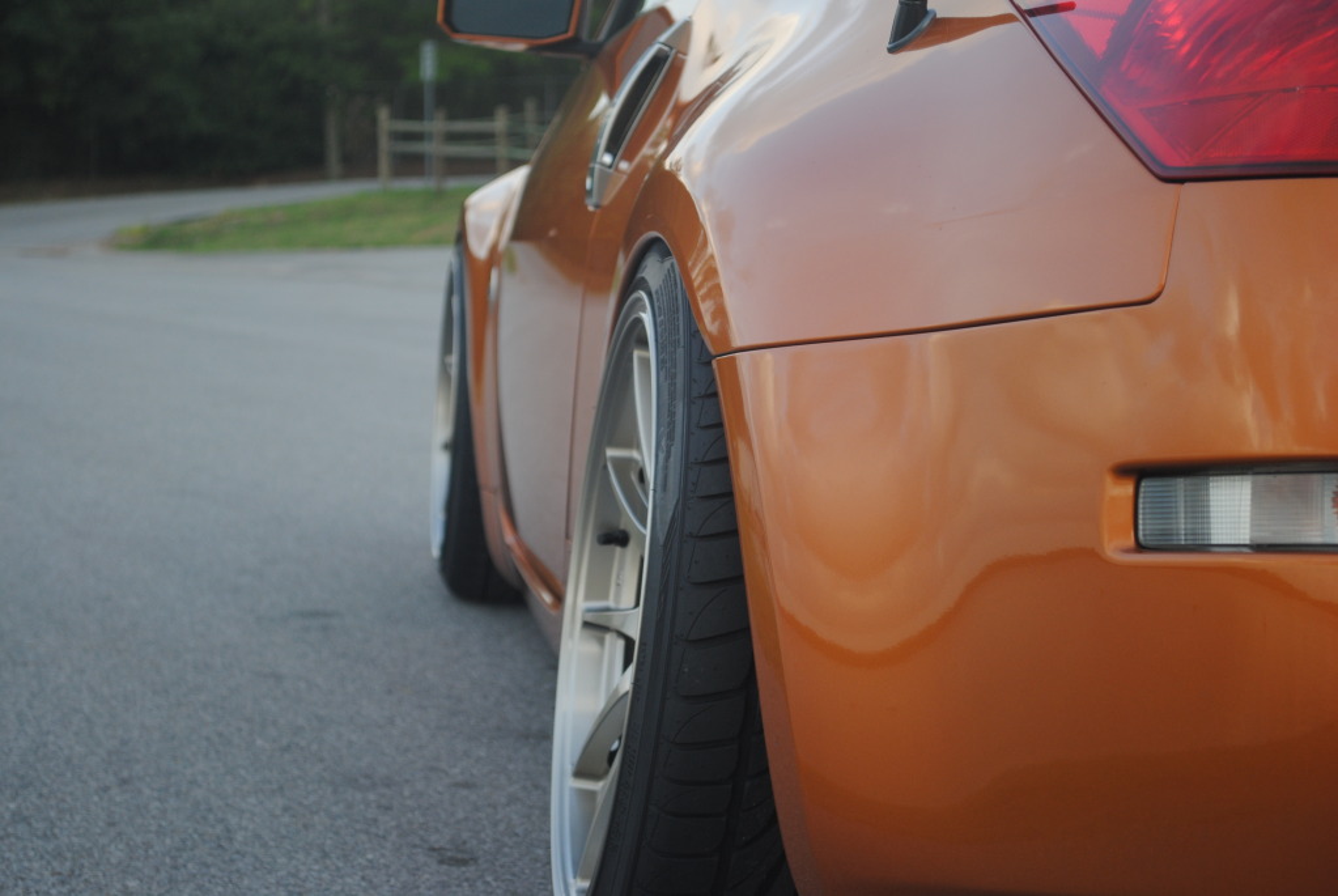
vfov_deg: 16.6
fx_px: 3070
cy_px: 448
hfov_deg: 24.6
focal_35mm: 82
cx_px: 669
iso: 200
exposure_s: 1/125
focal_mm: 55
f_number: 5.6
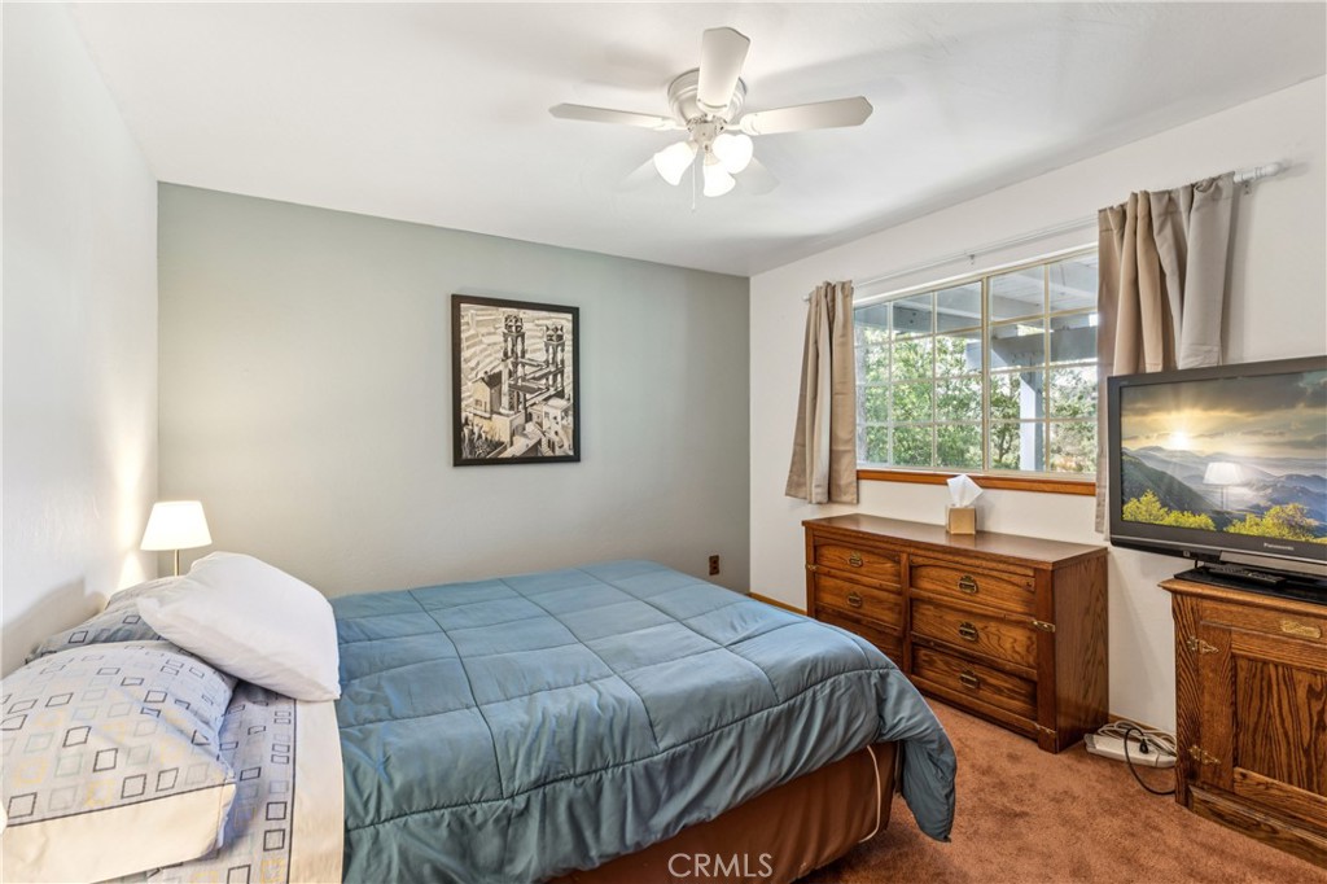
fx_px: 597
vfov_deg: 73.0
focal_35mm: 16
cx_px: 664
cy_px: 442
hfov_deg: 96.0
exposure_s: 1/1.25
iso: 100
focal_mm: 16.2
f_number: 13
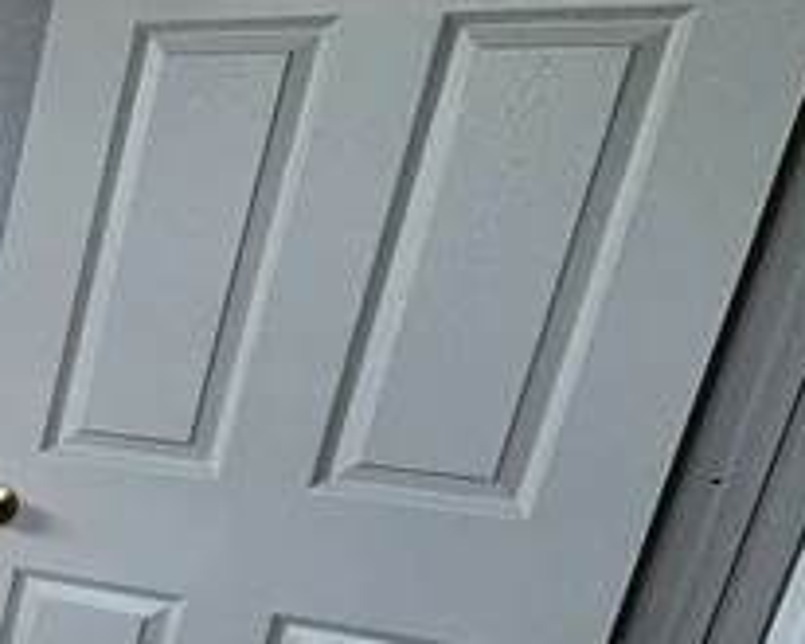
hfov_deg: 15.3
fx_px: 1502
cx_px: -1125
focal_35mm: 63
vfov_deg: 23.0
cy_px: 675
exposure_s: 1/120
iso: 64
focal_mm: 2.2
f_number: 2.2
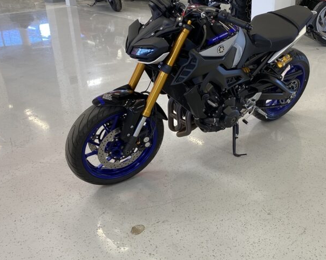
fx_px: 415
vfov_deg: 34.9
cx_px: 219
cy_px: 145
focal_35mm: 43
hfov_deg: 42.3
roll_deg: +0.5
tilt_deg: -27.1
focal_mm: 4.25
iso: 64
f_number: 1.8
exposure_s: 1/100
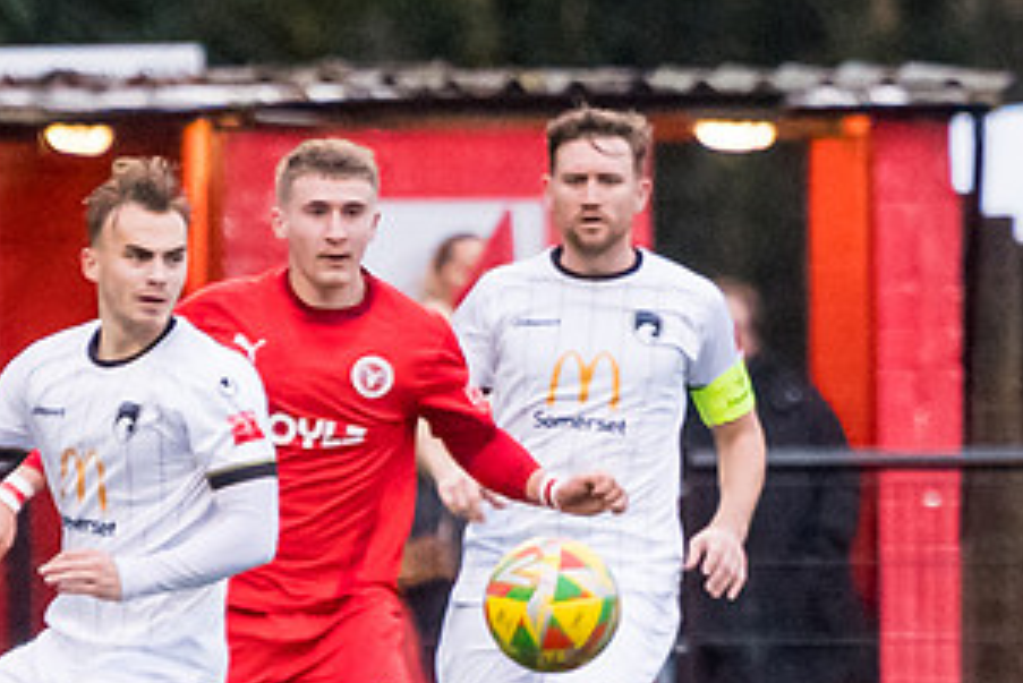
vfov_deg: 1.0
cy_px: 1001
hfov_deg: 1.4
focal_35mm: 1438
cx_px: 361
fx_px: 40881
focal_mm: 280
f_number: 4
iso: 4000
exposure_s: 1/640
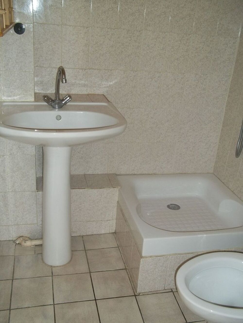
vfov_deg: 51.4
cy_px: 162
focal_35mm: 36
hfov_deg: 39.7
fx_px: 337
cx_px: 122
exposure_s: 1/30
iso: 160
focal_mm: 6.5
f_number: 3.1
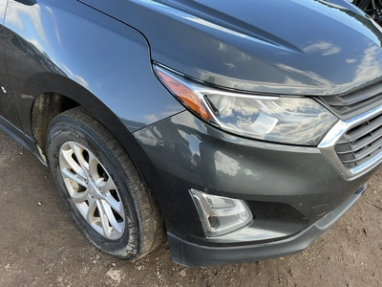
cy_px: 144
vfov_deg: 49.7
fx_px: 309
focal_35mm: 28
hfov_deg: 63.4
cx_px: 191
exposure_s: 1/214
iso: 20
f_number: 1.8
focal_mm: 3
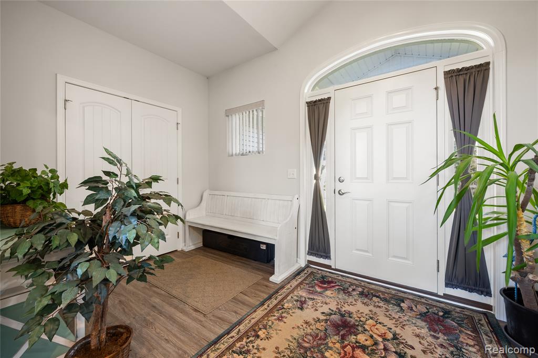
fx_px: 209
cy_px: 179
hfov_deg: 104.3
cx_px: 269
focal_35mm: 14
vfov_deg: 81.1
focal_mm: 14
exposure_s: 4
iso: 100
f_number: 11
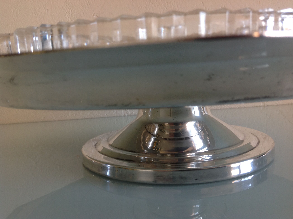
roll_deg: +3.5
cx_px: 146
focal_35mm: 35
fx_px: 296
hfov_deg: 52.7
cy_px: 110
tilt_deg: -7.1
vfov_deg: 40.6
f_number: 2.4
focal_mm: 4.28
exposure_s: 1/24
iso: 50
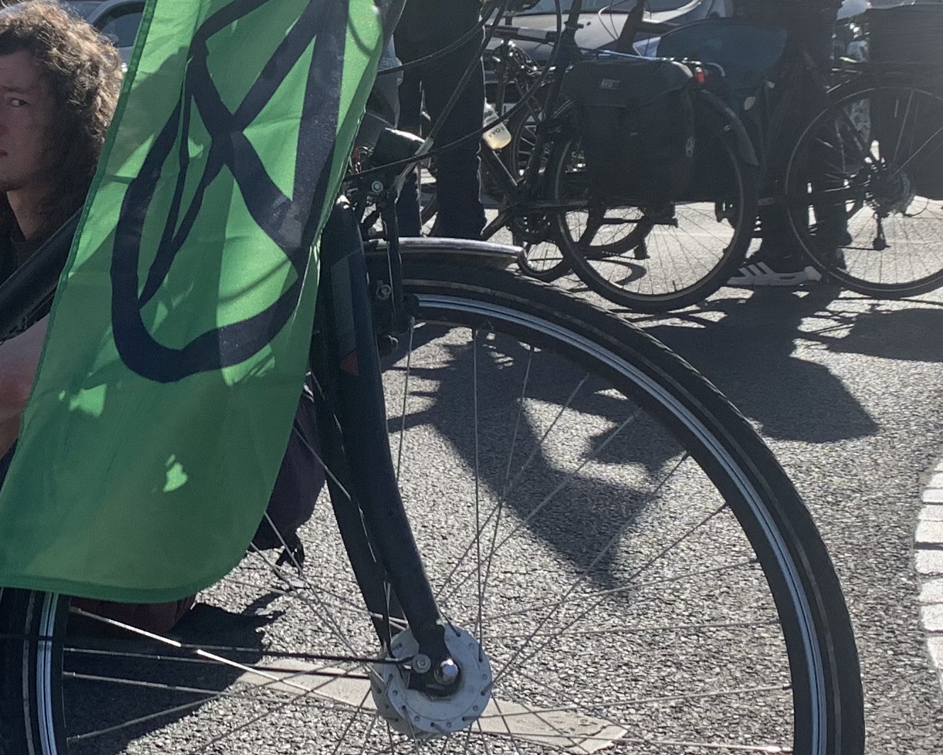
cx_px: 143
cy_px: 178
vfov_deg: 19.7
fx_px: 2149
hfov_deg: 24.2
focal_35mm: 77
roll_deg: +1.4
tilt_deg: -3.8
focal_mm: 4.25
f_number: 1.8
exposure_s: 1/1953
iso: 25
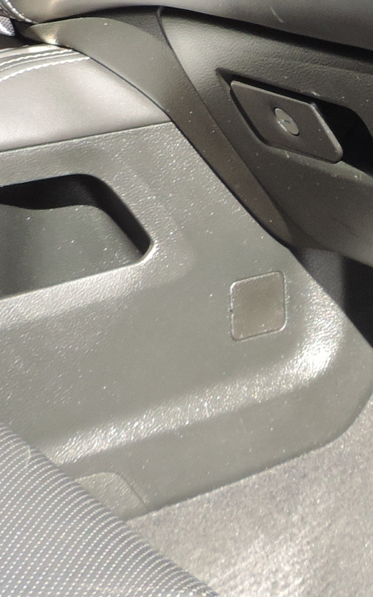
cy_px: 129
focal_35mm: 110
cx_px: 514
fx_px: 1788
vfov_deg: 18.8
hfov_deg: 11.5
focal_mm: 4.3
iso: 80
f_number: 3
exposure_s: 1/80
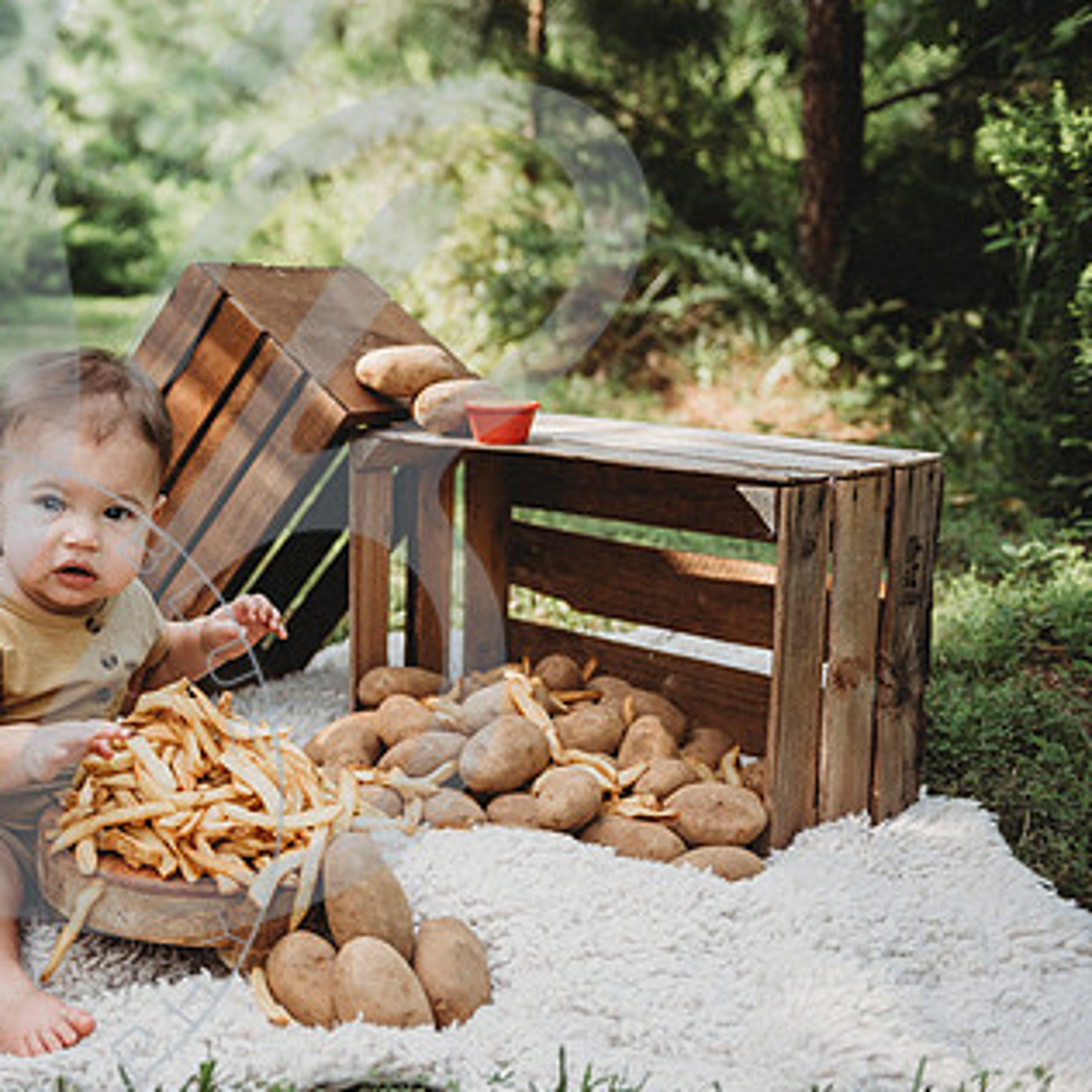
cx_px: 100
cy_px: 506
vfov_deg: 32.2
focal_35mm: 53
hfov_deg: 30.7
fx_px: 1892
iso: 100
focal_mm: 34
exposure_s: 1/320
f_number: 2.8
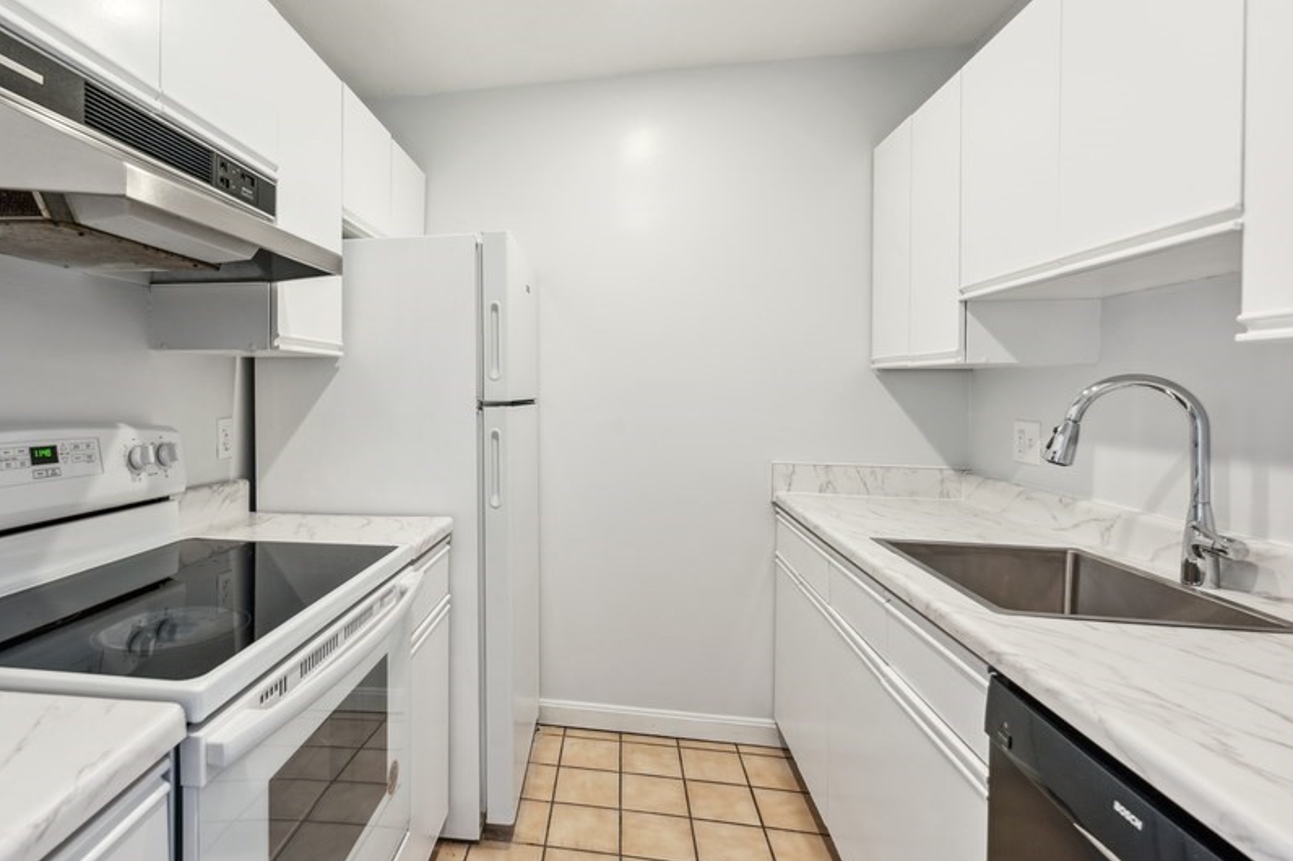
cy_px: 394
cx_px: 505
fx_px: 646
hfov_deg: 88.7
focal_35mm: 18
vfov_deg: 67.2
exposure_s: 1/2.5
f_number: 8
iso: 100
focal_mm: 14
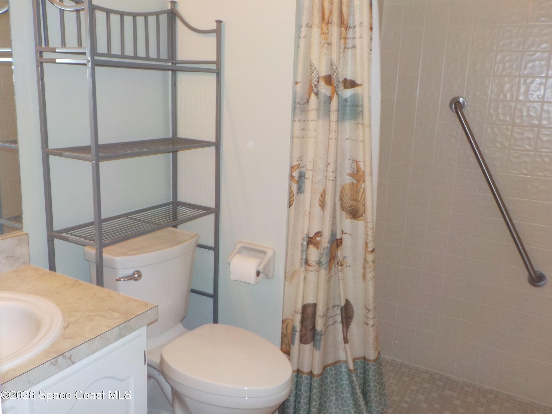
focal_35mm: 30
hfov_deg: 60.0
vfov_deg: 46.8
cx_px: 276
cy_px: 207
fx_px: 478
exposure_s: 1/30
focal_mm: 4.1
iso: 200
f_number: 3.3
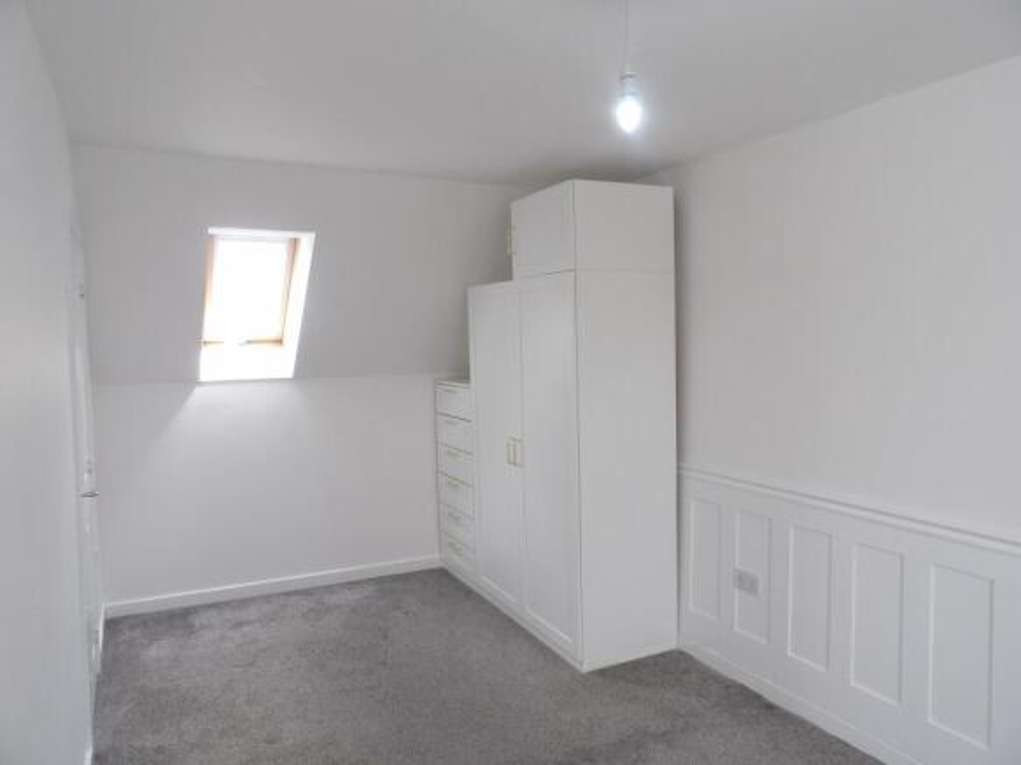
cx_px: 510
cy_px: 382
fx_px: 708
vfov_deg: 56.8
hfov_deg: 71.6
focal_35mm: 24
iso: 137
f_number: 3.2
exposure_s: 1/60
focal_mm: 4.3
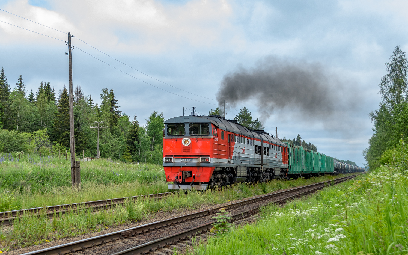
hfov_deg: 41.1
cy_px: 127
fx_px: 545
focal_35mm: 49
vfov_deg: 26.3
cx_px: 204
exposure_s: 1/500
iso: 400
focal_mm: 32
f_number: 5.6
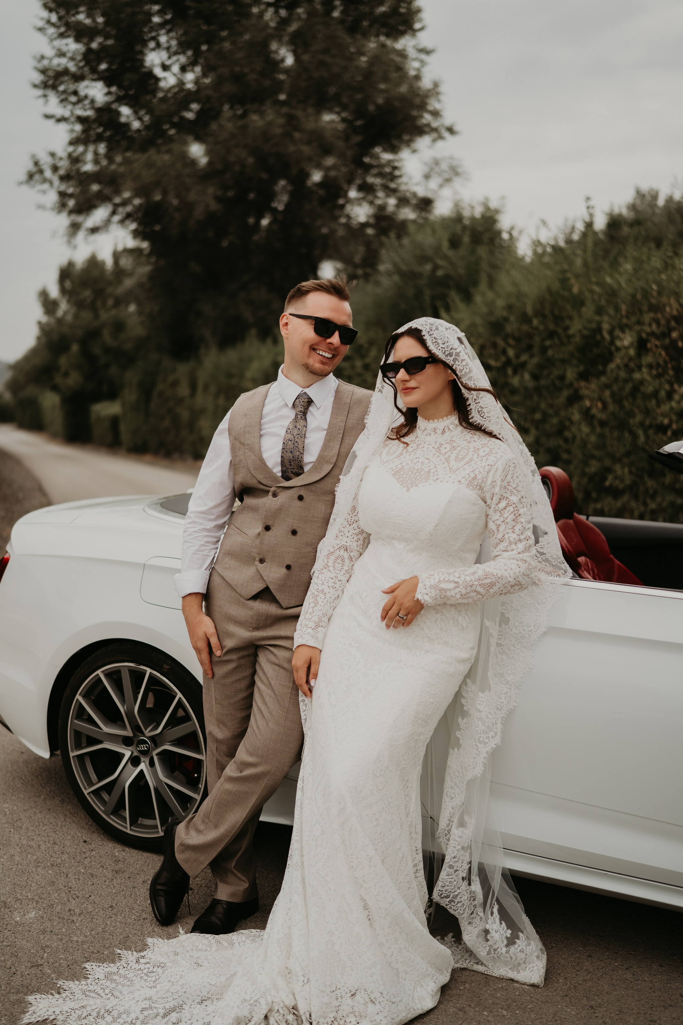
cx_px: 342
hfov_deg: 37.9
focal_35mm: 35
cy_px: 512
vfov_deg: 54.4
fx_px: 996
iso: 100
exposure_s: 1/500
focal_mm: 35
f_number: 1.4
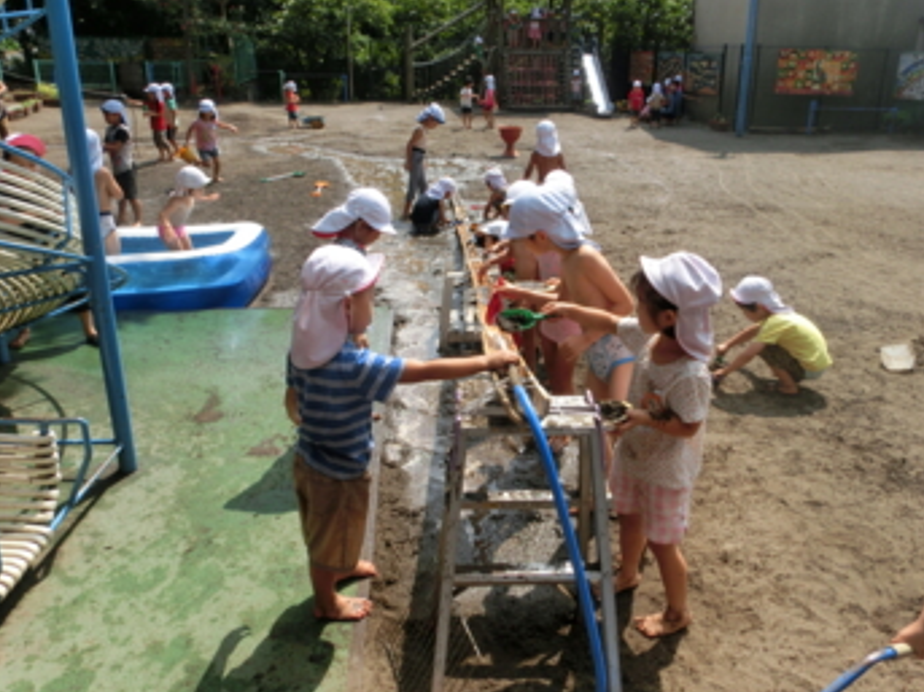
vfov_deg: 49.5
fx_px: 747
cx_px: 504
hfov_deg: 63.3
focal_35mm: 28
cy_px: 291
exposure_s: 1/160
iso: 80
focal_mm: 4.24
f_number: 7.9
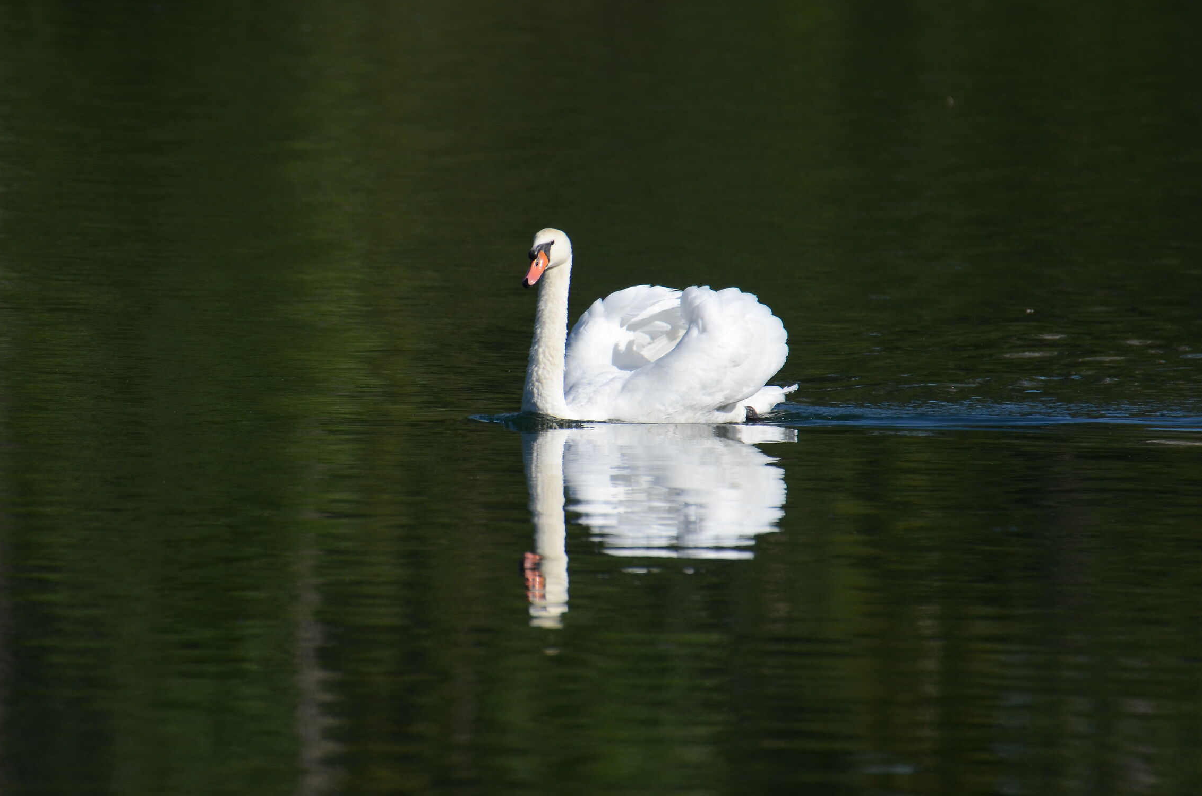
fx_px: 26492
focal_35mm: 795
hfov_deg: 2.6
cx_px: 573
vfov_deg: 1.7
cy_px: 382
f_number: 6.3
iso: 250
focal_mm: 500
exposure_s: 1/1600
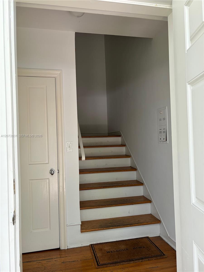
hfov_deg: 53.1
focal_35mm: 26
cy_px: 136
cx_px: 102
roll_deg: +1.7
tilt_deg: +1.4
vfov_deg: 67.3
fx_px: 204
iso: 64
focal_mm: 5.96
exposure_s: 1/122
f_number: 1.6
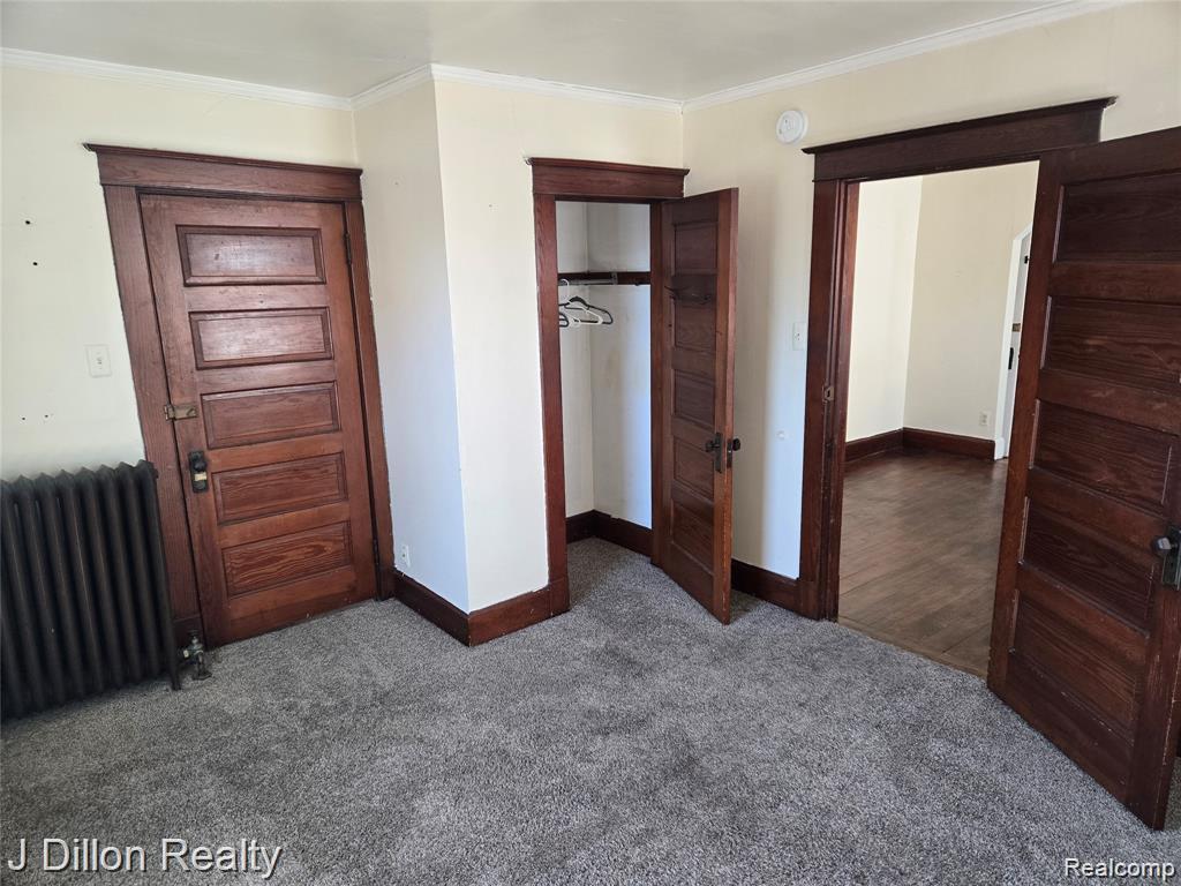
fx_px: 785
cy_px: 443
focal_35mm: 23
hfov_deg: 73.9
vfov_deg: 58.9
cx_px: 590
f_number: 1.8
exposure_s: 1/120
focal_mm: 5.4
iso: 200
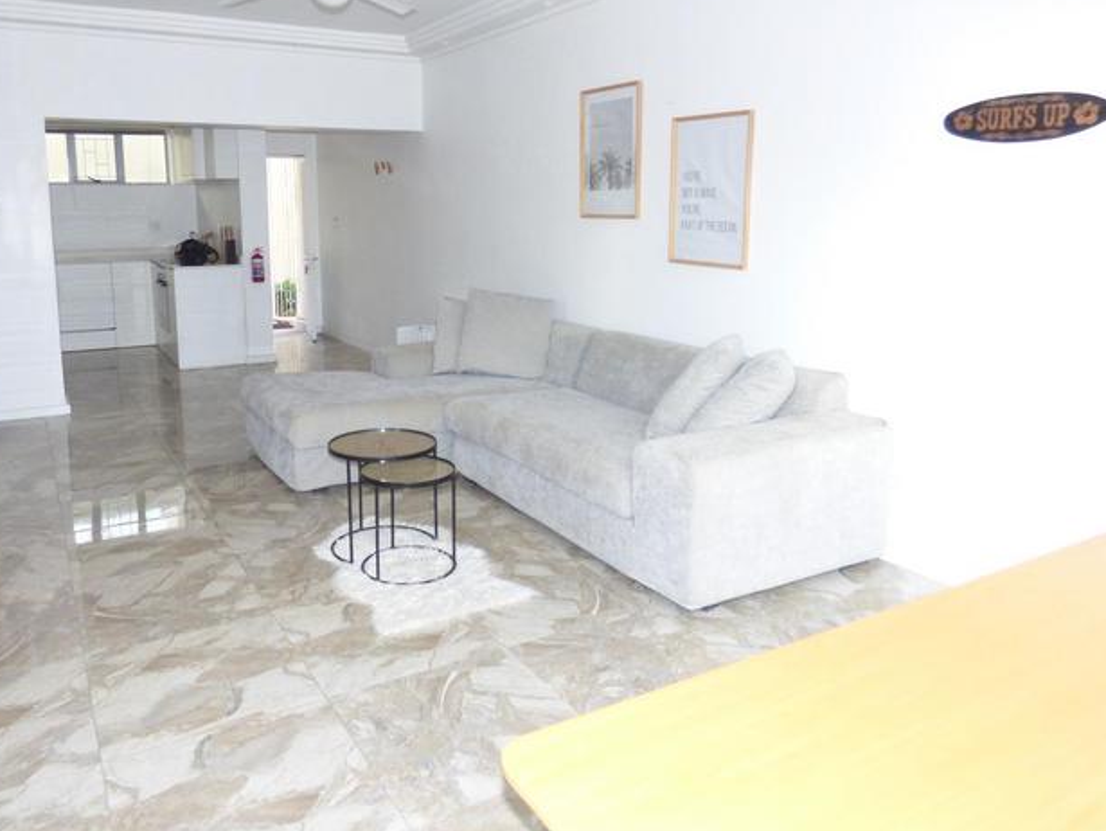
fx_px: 831
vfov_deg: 52.8
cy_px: 338
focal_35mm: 26
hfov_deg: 67.1
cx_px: 491
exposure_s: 1/60
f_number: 2.8
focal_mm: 3.58
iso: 400
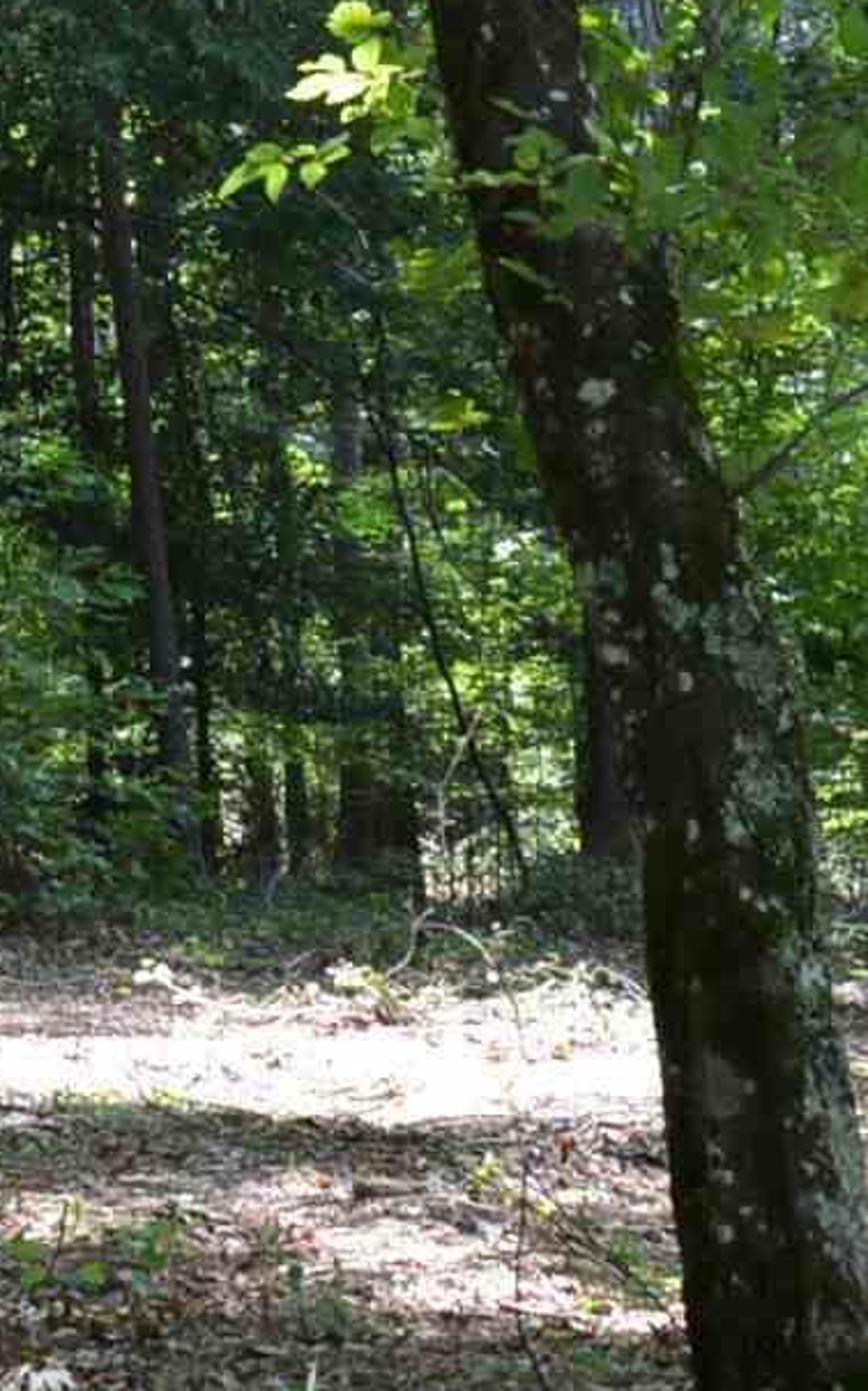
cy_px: 470
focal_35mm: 137
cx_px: -163
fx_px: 5190
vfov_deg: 15.2
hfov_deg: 9.4
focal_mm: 18
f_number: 5.6
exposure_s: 1/125
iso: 320
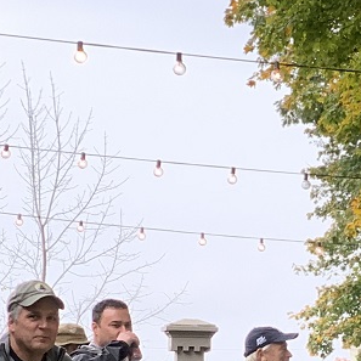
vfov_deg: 9.3
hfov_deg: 8.9
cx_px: 709
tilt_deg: +0.6
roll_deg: +0.5
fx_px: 2195
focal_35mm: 186
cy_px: 449
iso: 125
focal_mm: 6
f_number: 2.4
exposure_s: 1/120
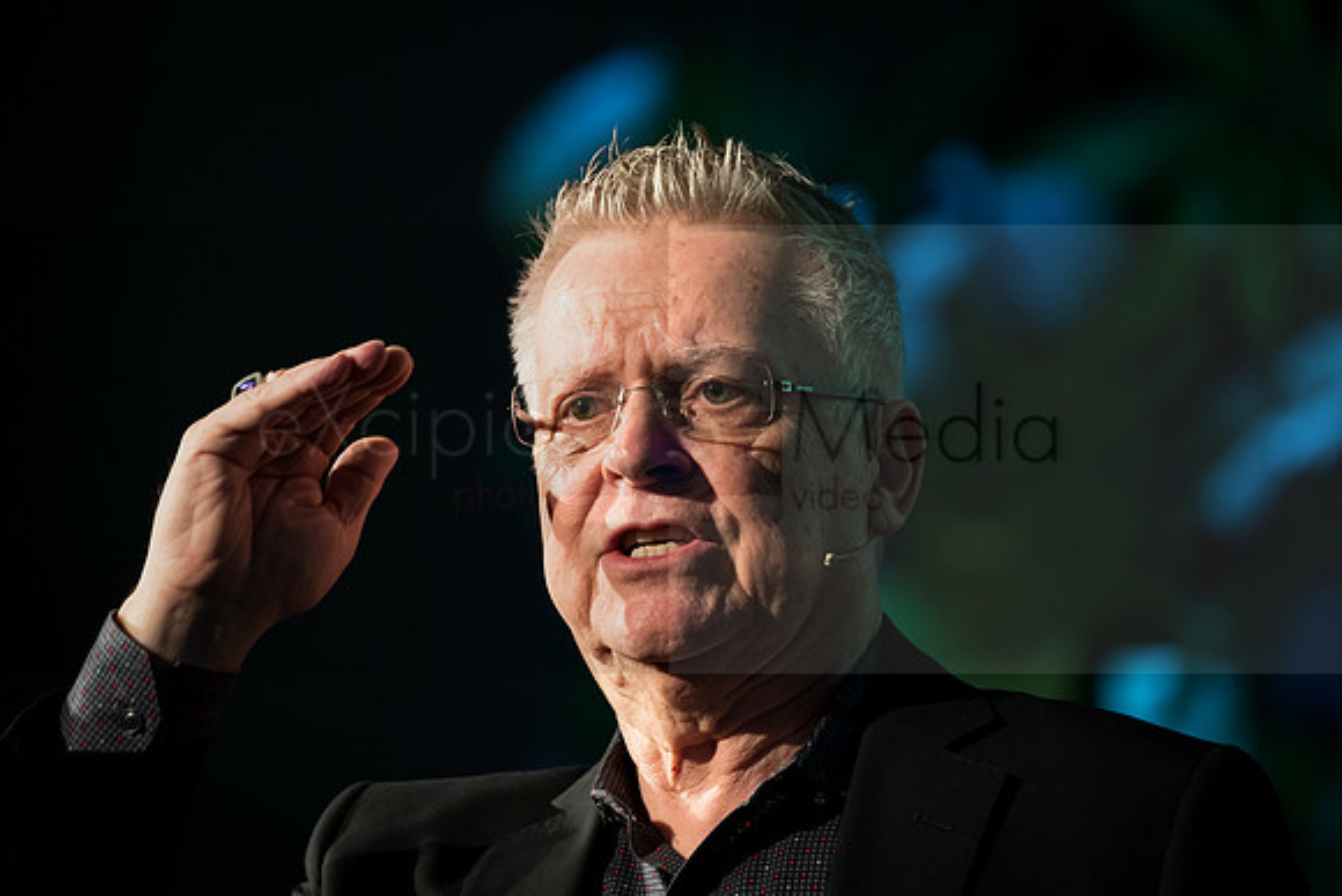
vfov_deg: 3.4
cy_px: 395
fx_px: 15055
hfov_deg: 5.1
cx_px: 591
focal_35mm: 404
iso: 4000
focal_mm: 361
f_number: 5.6
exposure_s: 1/125
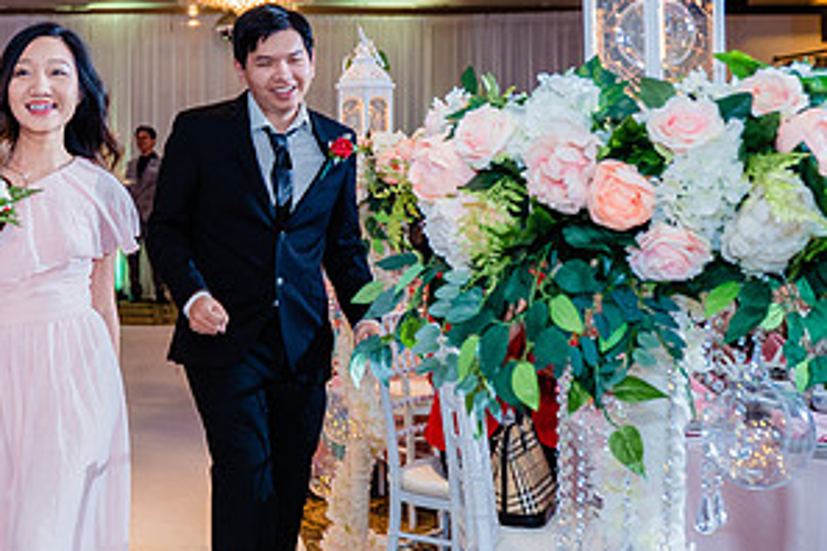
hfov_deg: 27.9
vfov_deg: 20.0
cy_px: 200
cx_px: 0
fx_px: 1562
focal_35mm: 68
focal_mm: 28
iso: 1250
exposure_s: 1/160
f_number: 3.5
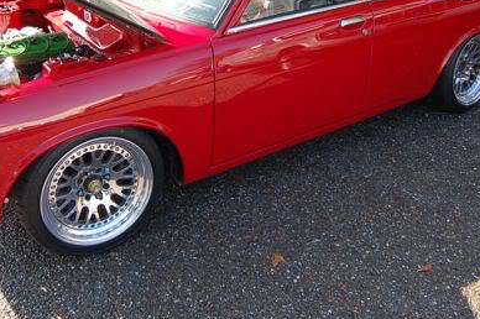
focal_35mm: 39
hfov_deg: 49.6
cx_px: 225
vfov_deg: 33.6
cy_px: 85
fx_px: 520
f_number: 6.3
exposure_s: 1/100
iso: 200
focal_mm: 14
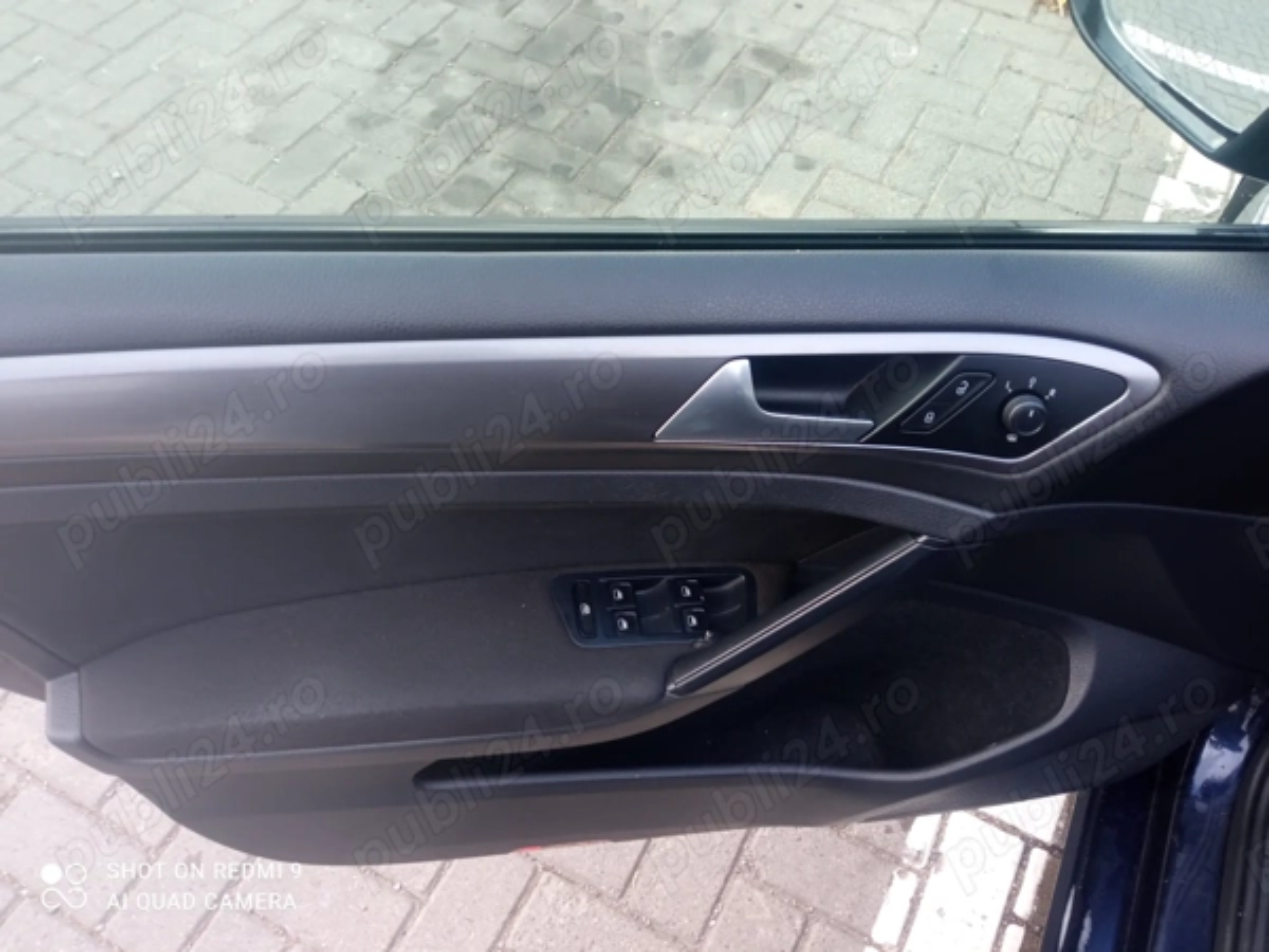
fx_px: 990
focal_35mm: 27
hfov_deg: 65.3
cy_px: 476
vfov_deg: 51.4
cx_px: 634
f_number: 2.2
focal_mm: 3.79
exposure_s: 1/33.3
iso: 139
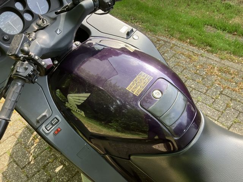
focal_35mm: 28
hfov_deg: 63.4
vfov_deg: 49.7
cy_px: 91
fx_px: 197
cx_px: 122
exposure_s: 1/169
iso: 25
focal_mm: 3.99
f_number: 1.8
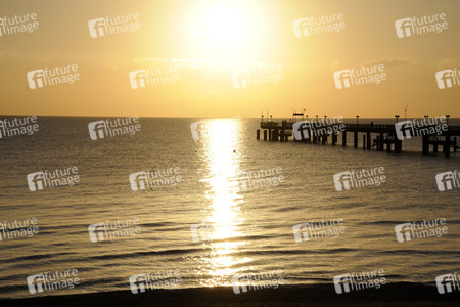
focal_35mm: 100
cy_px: 154
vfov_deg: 13.7
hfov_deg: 20.4
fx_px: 1278
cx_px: 230
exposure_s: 1/1000
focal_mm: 100
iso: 400
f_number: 16
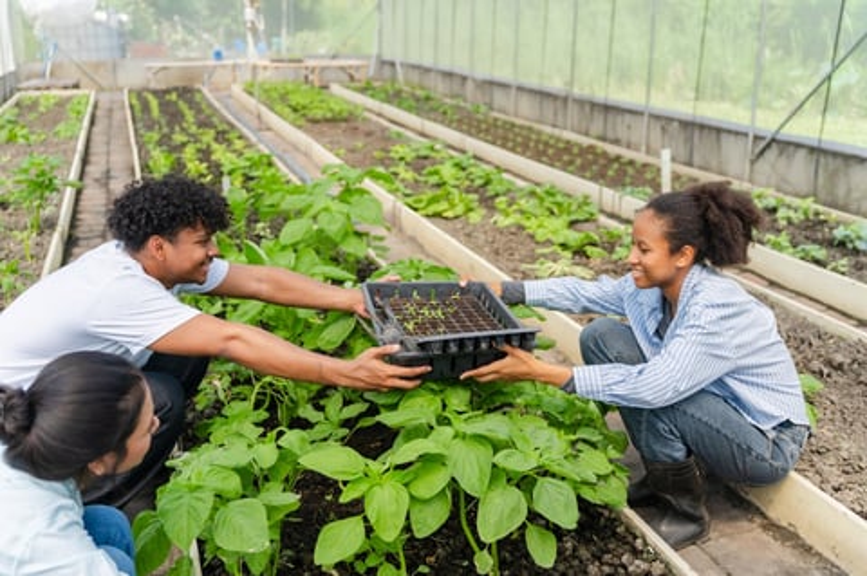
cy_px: 288
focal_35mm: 38
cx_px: 434
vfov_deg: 35.0
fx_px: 914
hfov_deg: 50.7
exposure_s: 1/1000
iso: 100
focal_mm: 38
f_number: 2.8
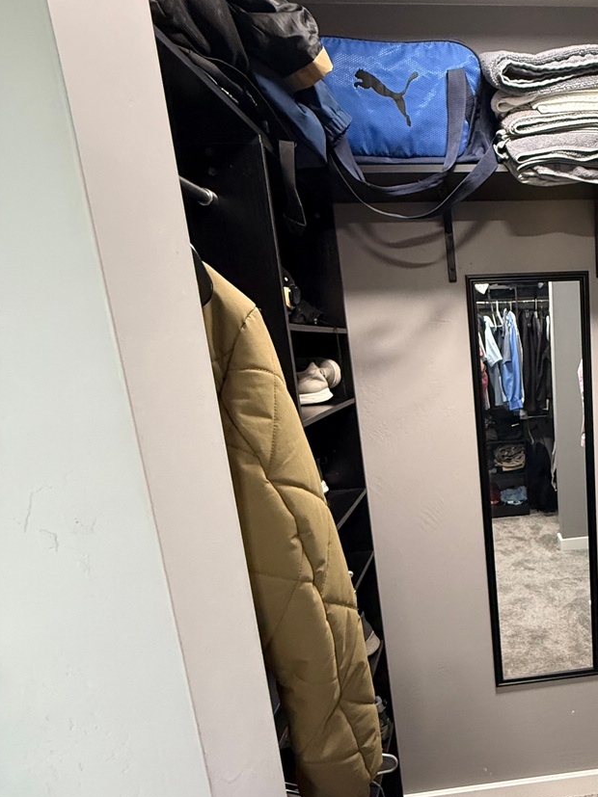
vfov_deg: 66.8
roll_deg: +2.5
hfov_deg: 47.1
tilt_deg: -12.8
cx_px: 552
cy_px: 470
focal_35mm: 26
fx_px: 599
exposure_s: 1/60
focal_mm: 2.22
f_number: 2.2
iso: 500
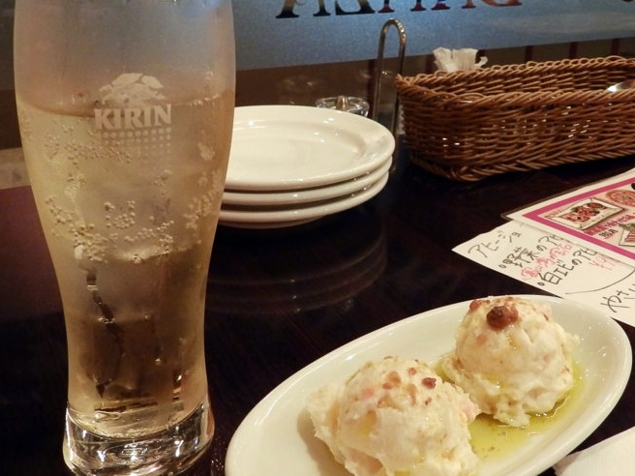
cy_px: 226
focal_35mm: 39
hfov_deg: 47.7
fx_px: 715
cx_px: 366
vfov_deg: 36.8
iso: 800
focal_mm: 5.7
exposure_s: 1/20
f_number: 3.7
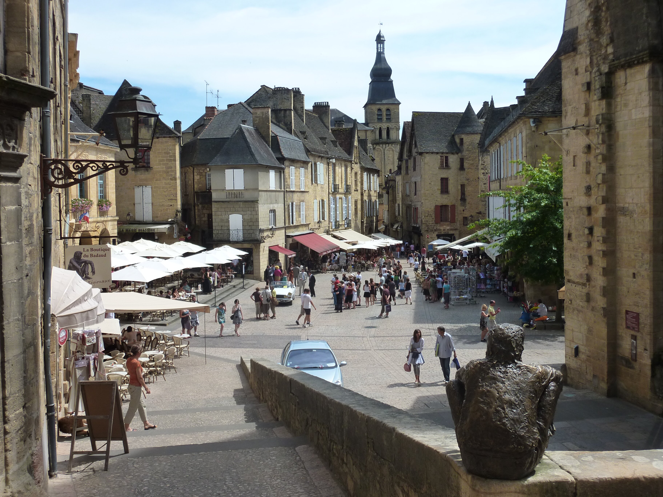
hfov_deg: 50.1
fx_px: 709
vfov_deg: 38.7
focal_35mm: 37
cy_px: 248
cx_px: 332
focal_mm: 6.1
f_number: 4.5
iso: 125
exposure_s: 1/500
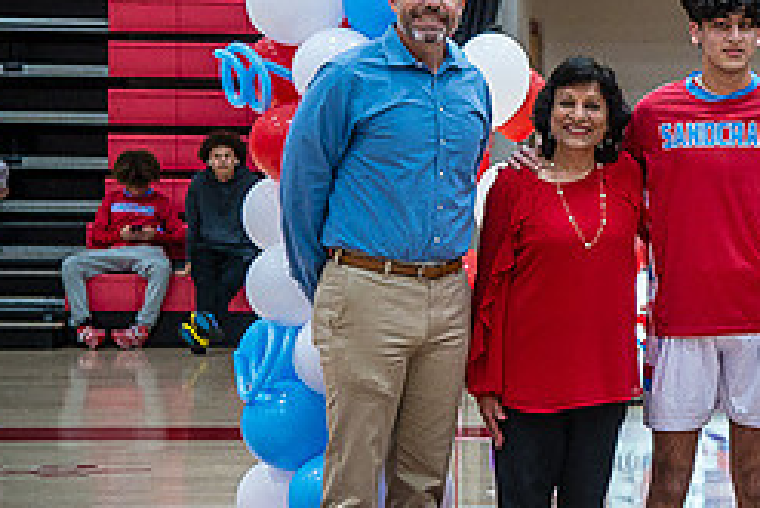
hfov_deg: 11.1
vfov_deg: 7.5
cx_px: 846
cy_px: 191
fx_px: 3865
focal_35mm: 183
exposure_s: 1/320
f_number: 4
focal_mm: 78
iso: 2000
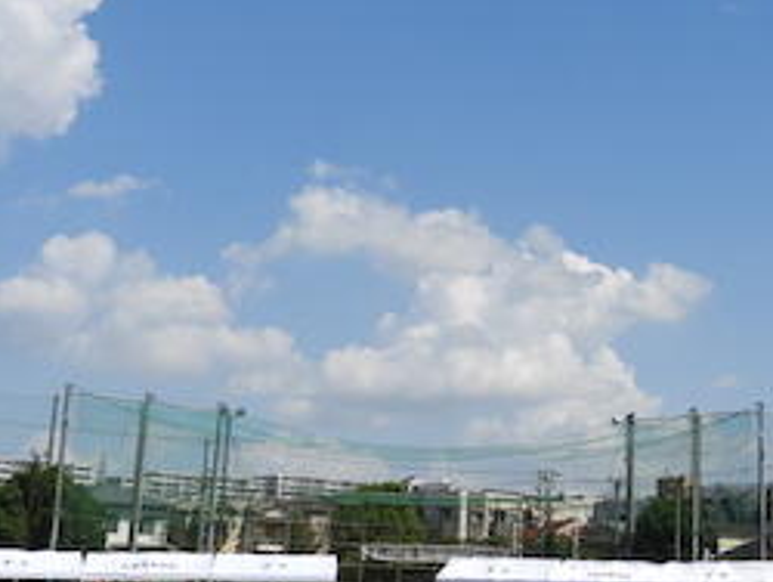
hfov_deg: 29.6
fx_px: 1431
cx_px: 612
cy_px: 232
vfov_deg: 22.9
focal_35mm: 64
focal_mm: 7.2
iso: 100
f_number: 3.8
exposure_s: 1/1600
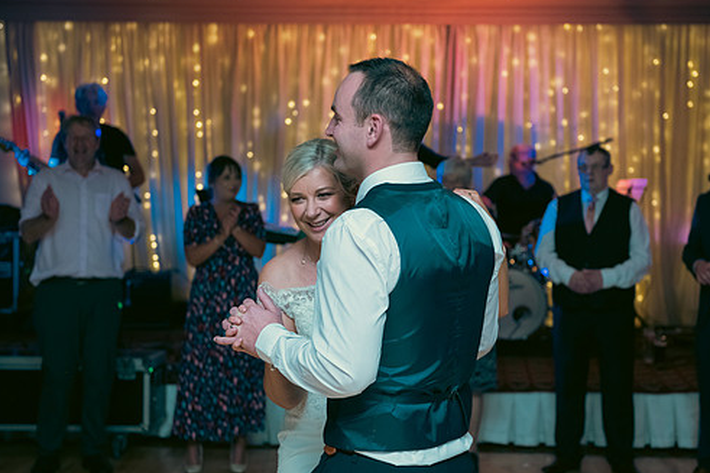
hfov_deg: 30.9
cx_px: 415
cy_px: 223
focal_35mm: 65
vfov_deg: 20.9
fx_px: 1281
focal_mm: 55
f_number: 3.5
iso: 500
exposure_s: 1/160
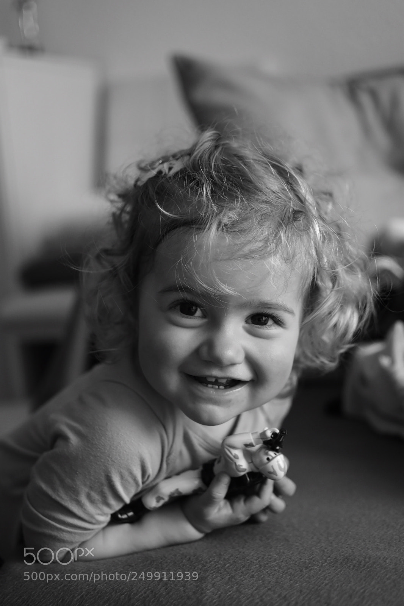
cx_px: 202
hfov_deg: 25.7
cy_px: 303
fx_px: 884
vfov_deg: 37.9
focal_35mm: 52
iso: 640
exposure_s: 1/1250
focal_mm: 35
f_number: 1.8
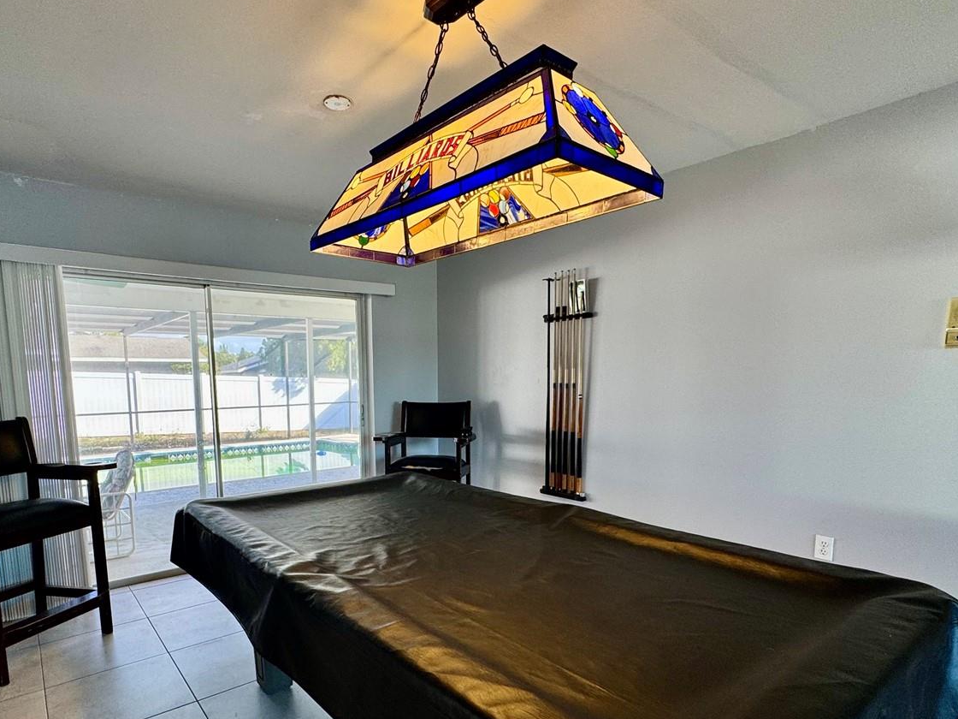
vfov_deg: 65.1
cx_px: 418
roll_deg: +0.8
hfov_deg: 81.4
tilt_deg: -6.9
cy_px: 445
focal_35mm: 20
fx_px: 554
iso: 80
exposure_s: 1/120
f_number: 2.2
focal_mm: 2.22
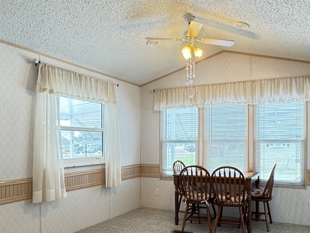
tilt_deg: -1.4
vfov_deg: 46.5
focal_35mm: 30
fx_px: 269
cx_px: 195
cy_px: 143
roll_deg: +0.3
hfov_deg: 59.1
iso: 200
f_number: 2.2
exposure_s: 1/60
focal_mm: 2.22
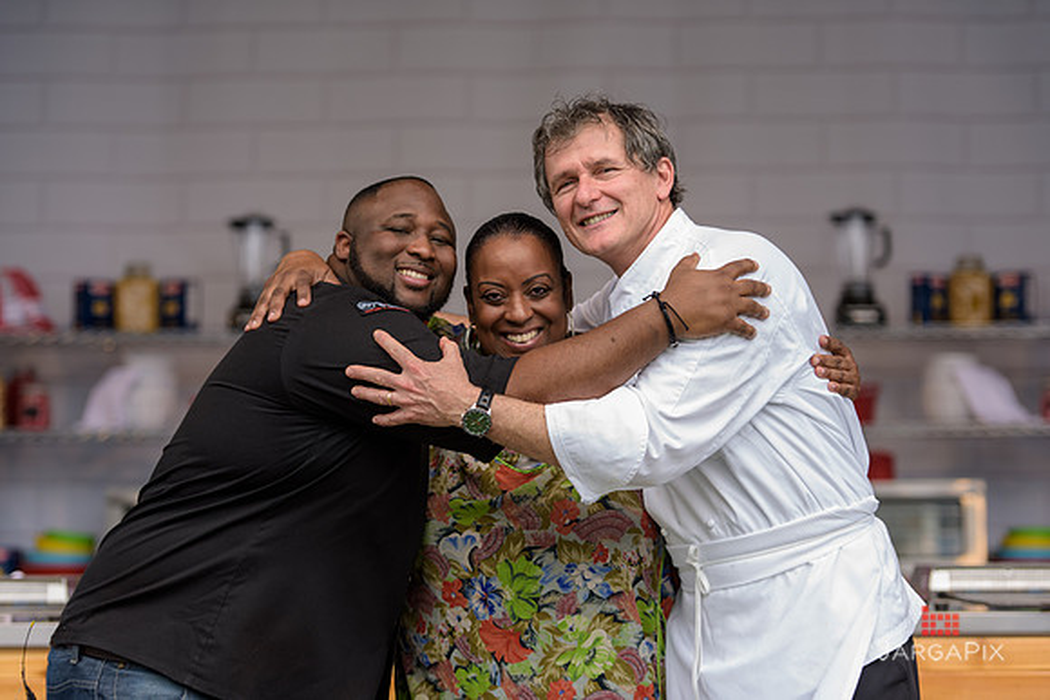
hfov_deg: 20.8
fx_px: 2859
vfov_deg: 14.0
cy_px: 350
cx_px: 525
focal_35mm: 98
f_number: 3.2
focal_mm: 98
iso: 250
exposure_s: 1/800
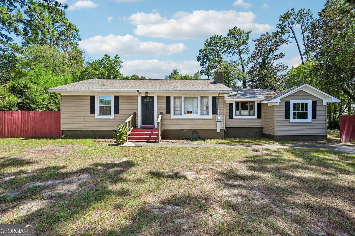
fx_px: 138
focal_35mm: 14
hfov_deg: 104.3
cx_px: 178
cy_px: 118
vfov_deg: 81.2
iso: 100
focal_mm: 14
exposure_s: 1/200
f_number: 8
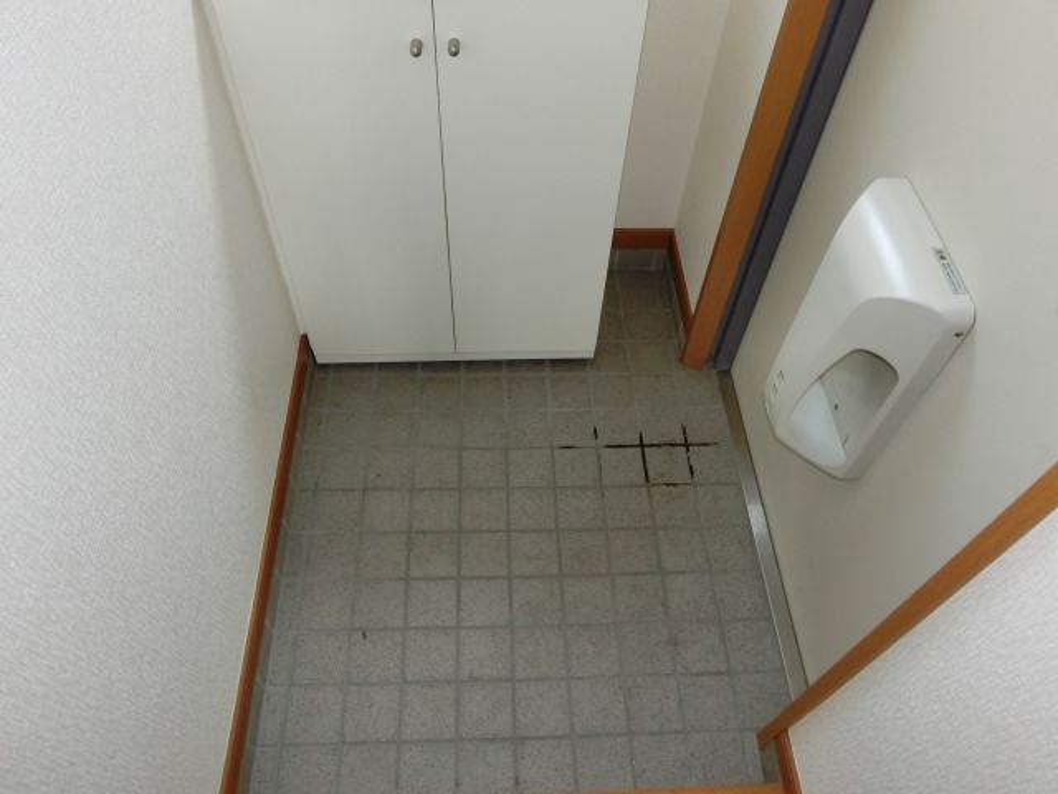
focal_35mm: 25
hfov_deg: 69.4
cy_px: 397
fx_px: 764
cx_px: 529
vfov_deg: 54.9
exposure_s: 1/60
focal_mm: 4.5
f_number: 3.5
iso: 400
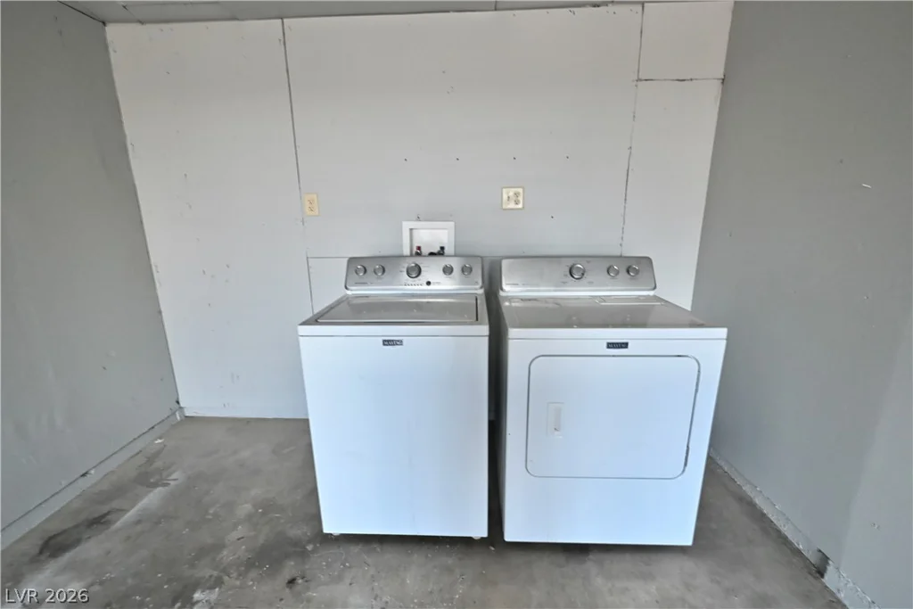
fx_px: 355
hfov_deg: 104.2
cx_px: 456
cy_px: 304
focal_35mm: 14
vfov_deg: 81.2
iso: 5000
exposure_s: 1/60
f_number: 11
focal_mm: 14
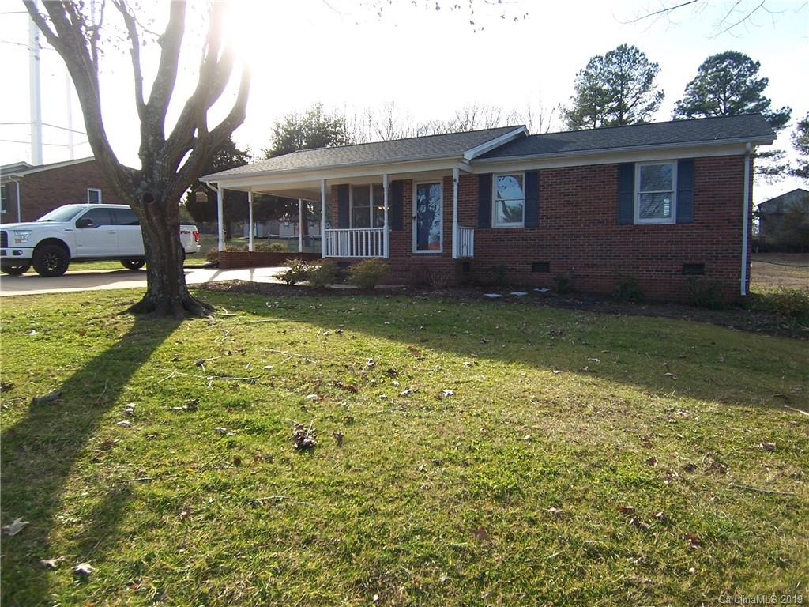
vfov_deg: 58.9
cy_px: 304
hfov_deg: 73.9
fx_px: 538
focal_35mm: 23
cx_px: 404
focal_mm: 3.8
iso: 64
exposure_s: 1/320
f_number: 2.8
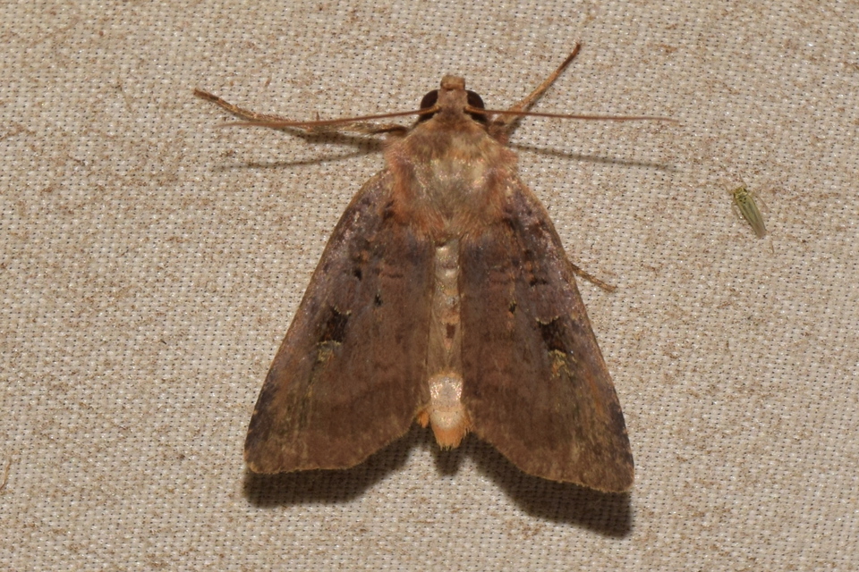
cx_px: 430
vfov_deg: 6.5
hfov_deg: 9.8
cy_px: 286
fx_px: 5010
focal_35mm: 210
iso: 200
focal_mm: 140
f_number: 14
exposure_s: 1/160
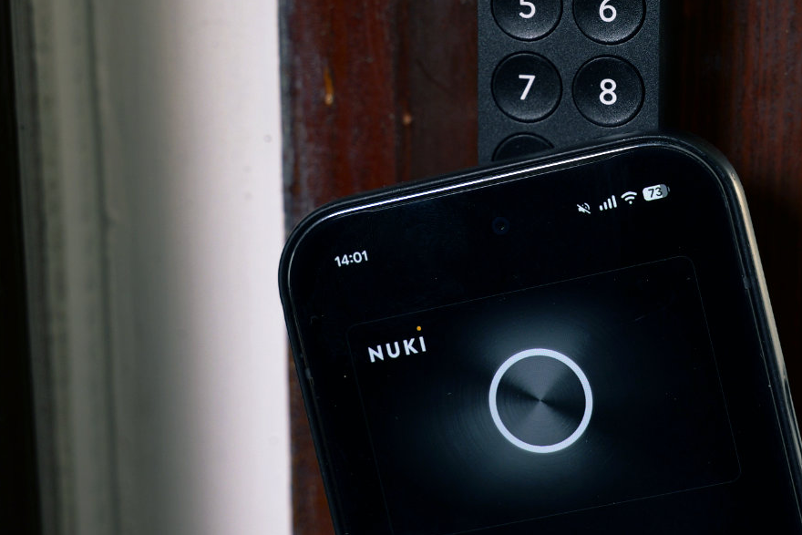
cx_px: 519
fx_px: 2139
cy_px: 108
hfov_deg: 21.2
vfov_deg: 14.2
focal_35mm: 96
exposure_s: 1/200
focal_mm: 44
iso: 640
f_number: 5
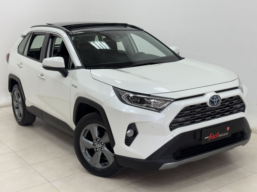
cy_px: 96
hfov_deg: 39.7
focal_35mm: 48
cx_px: 128
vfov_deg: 30.3
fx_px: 356
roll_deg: +2.7
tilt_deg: -11.4
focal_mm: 6.76
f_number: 1.78
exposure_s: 1/123
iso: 50
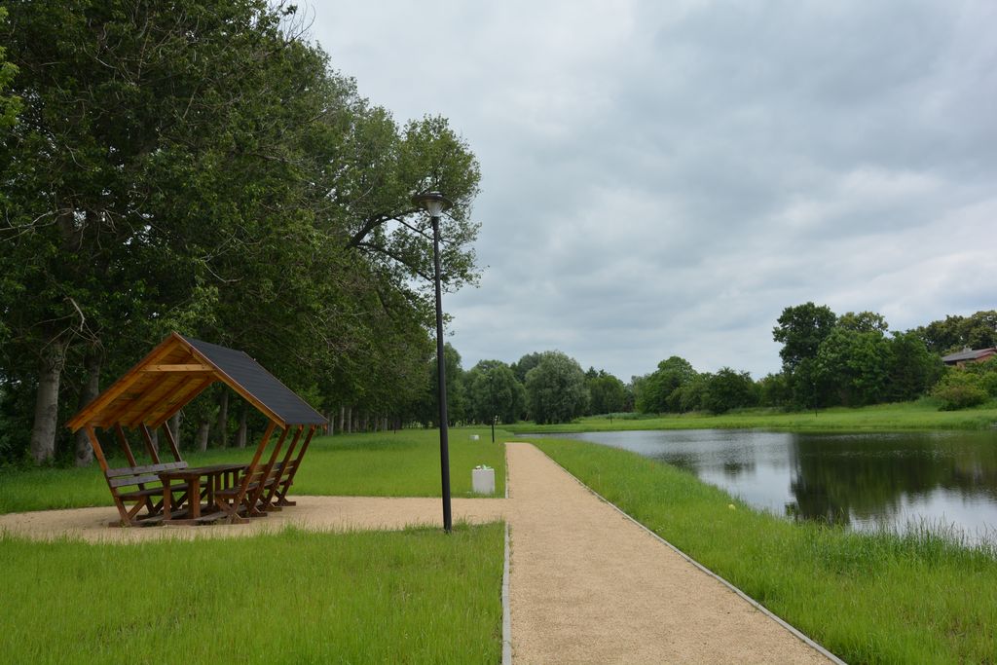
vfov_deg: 40.0
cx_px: 498
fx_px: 914
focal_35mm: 33
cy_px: 332
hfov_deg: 57.2
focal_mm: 22
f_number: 8
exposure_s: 1/250
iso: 160
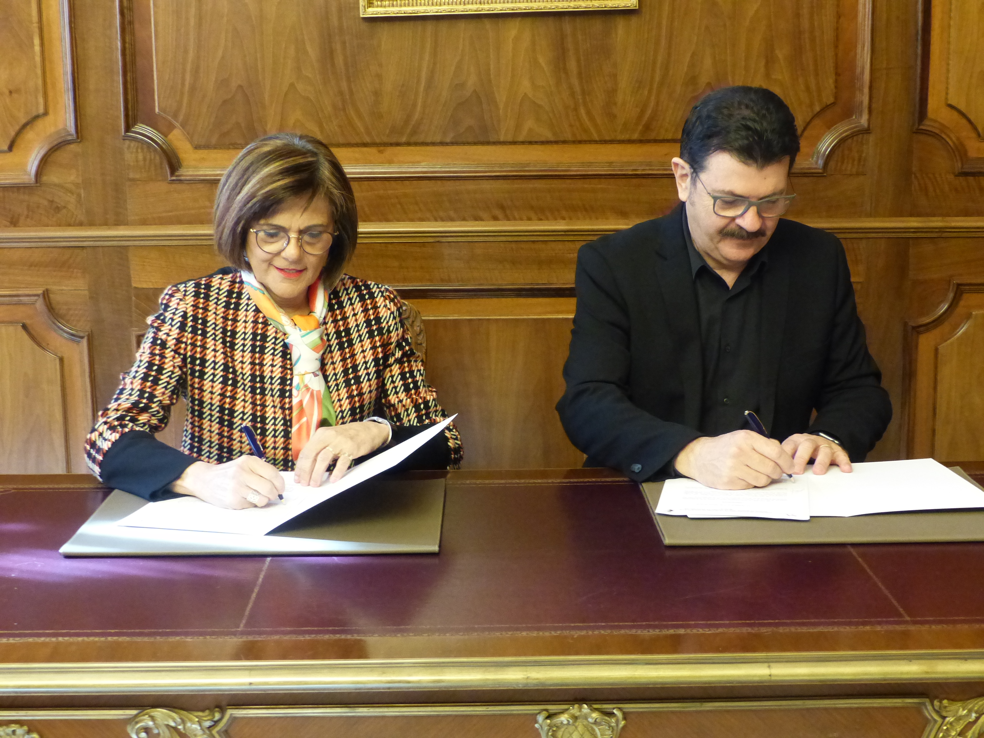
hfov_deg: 35.5
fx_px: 1535
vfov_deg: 27.0
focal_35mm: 54
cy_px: 369
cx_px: 492
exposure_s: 1/25
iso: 800
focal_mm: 9.8
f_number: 2.8
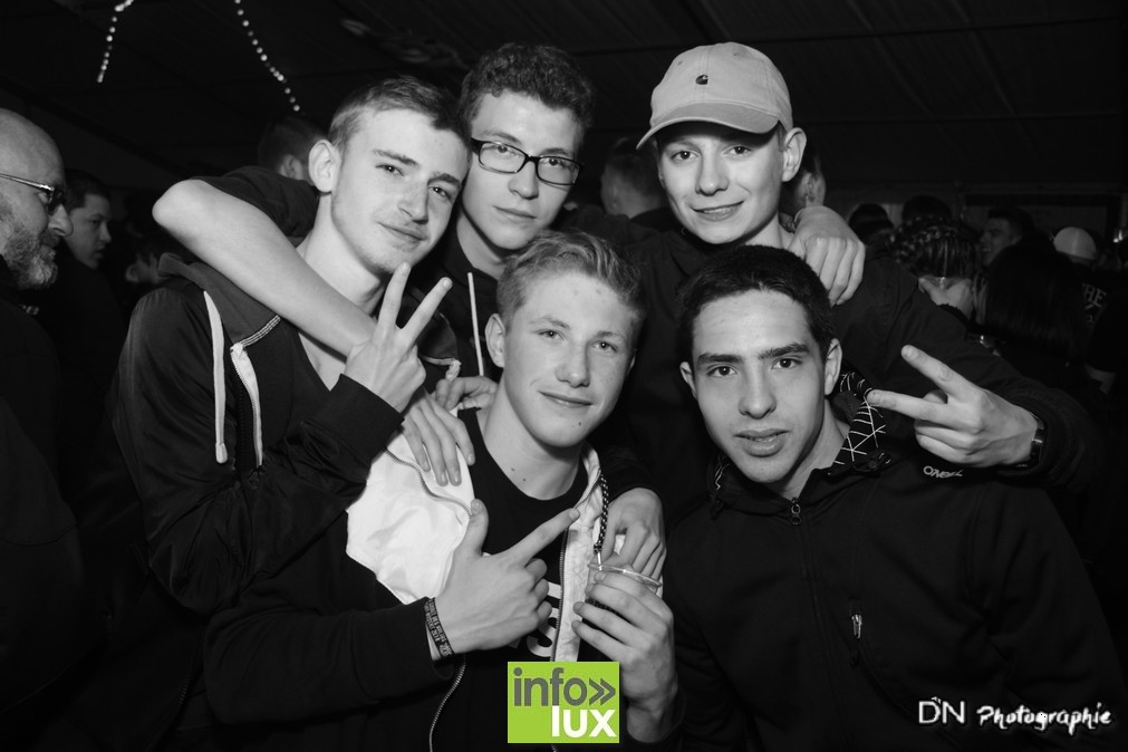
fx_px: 1034
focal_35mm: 33
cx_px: 564
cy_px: 376
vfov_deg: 40.0
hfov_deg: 57.2
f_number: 3.8
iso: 1600
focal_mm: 22
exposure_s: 1/60
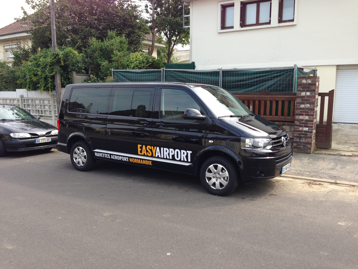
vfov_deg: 42.9
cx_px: 179
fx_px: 341
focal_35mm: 33
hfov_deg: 55.4
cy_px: 134
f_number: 2.4
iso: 50
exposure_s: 1/531
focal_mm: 4.13
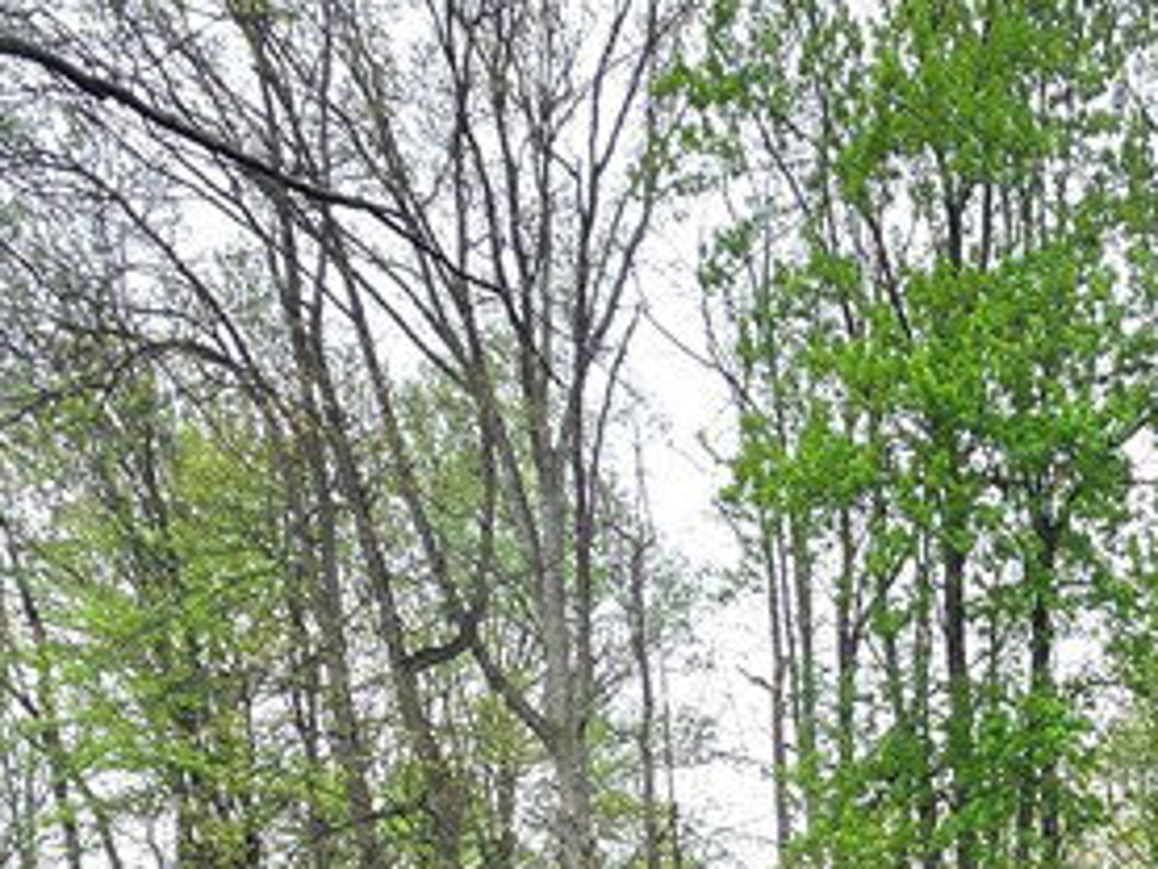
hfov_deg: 33.0
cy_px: 1521
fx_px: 1606
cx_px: 1367
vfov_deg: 21.4
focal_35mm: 48
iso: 50
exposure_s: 1/120
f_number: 2.2
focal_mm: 2.2
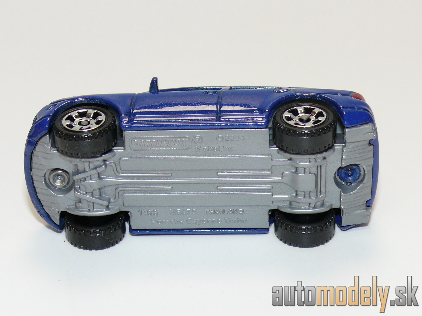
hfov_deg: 18.7
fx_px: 1280
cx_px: 211
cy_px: 158
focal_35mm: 105
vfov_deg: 14.1
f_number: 4
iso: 100
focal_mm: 13.7
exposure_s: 1/30
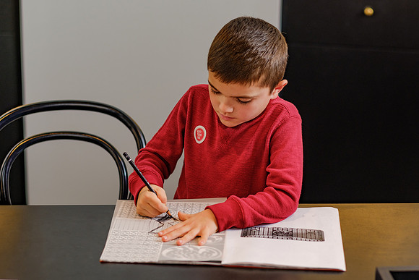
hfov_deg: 21.9
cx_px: 230
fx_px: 1082
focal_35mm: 93
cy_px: 137
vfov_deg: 14.7
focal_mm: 56
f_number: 2
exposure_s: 1/125
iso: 200
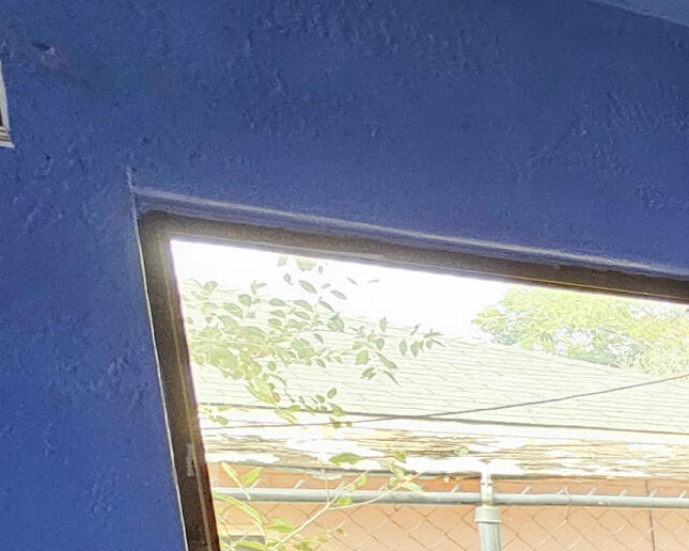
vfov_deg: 22.3
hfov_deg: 17.9
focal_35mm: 59
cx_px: 1458
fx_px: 1203
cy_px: 771
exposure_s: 1/60
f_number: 2.2
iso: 125
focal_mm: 2.2
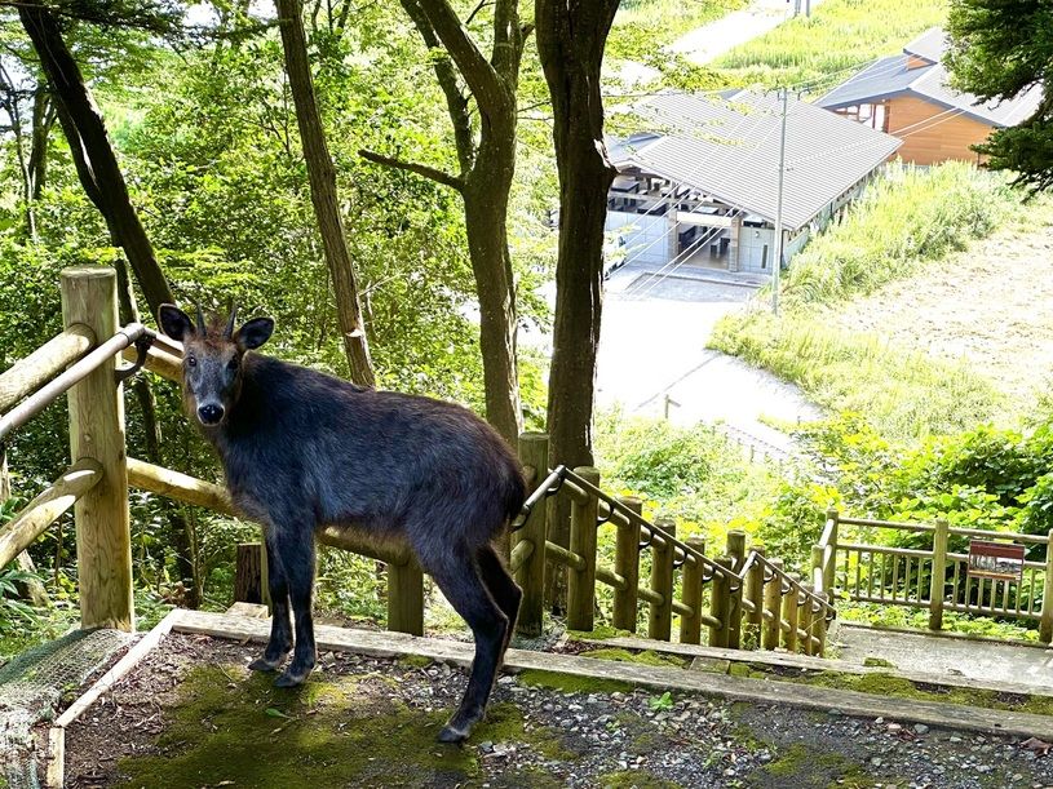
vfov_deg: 19.1
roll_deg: -1.4
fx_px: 2342
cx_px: 526
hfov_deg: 25.3
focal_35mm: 77
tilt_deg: -17.7
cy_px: 394
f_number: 2.8
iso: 32
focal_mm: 9
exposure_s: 1/134
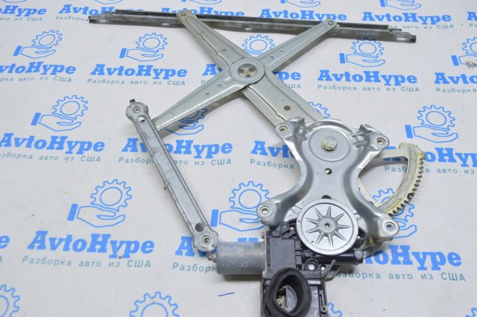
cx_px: 238
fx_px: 457
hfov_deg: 55.2
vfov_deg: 38.3
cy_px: 158
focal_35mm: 34
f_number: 5.6
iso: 400
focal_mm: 23
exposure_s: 1/20
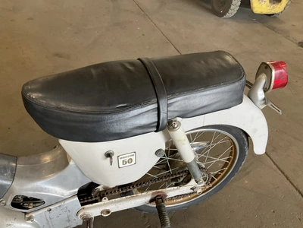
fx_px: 254
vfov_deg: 48.2
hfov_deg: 61.7
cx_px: 152
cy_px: 114
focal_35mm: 29
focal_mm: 3
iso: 64
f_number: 1.8
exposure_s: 1/60
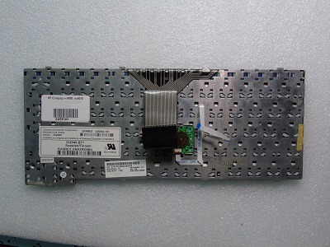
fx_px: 276
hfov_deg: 61.7
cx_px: 165
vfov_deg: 48.2
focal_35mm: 29
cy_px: 124
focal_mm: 5.2
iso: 400
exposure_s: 1/50
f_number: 6.4
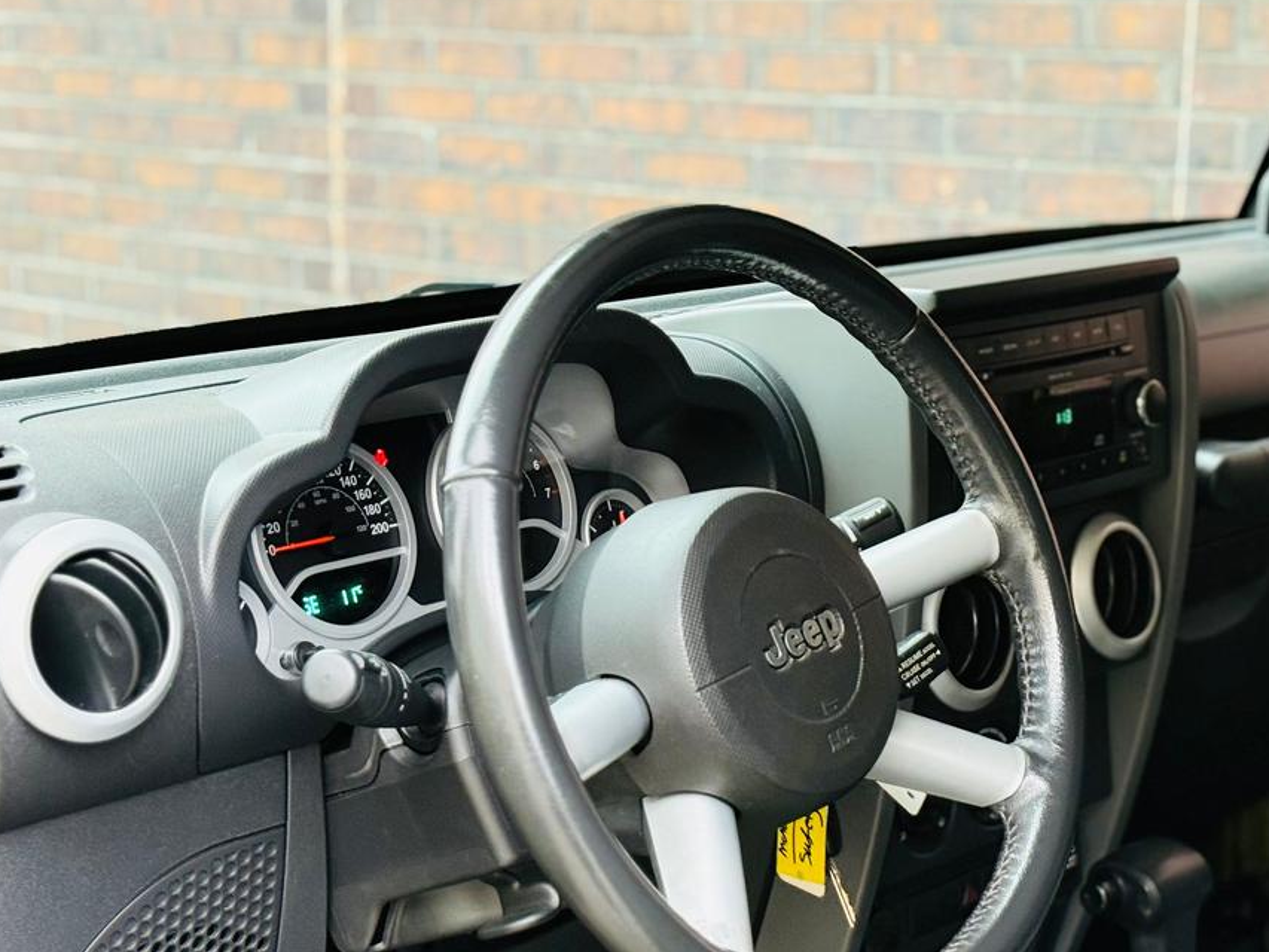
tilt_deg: -10.9
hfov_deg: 27.0
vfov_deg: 20.4
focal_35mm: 72
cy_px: 574
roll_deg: -1.8
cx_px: 778
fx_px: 2640
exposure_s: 1/45
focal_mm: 6.76
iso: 250
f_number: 1.78
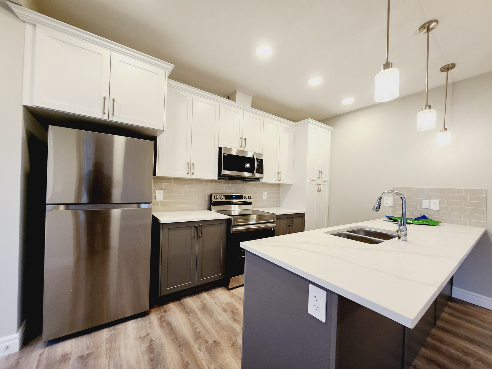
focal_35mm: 13
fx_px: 185
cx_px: 246
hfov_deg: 106.2
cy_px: 184
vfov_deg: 89.9
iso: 125
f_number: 2.2
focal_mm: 1.74
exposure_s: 1/60
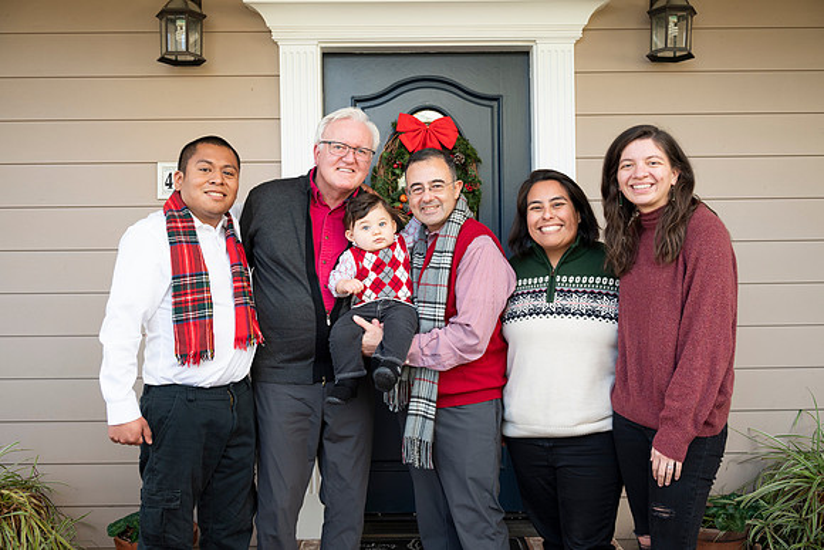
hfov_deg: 53.1
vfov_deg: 36.9
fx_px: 824
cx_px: 412
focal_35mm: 36
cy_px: 275
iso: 400
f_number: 4.8
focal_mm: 36
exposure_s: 1/125
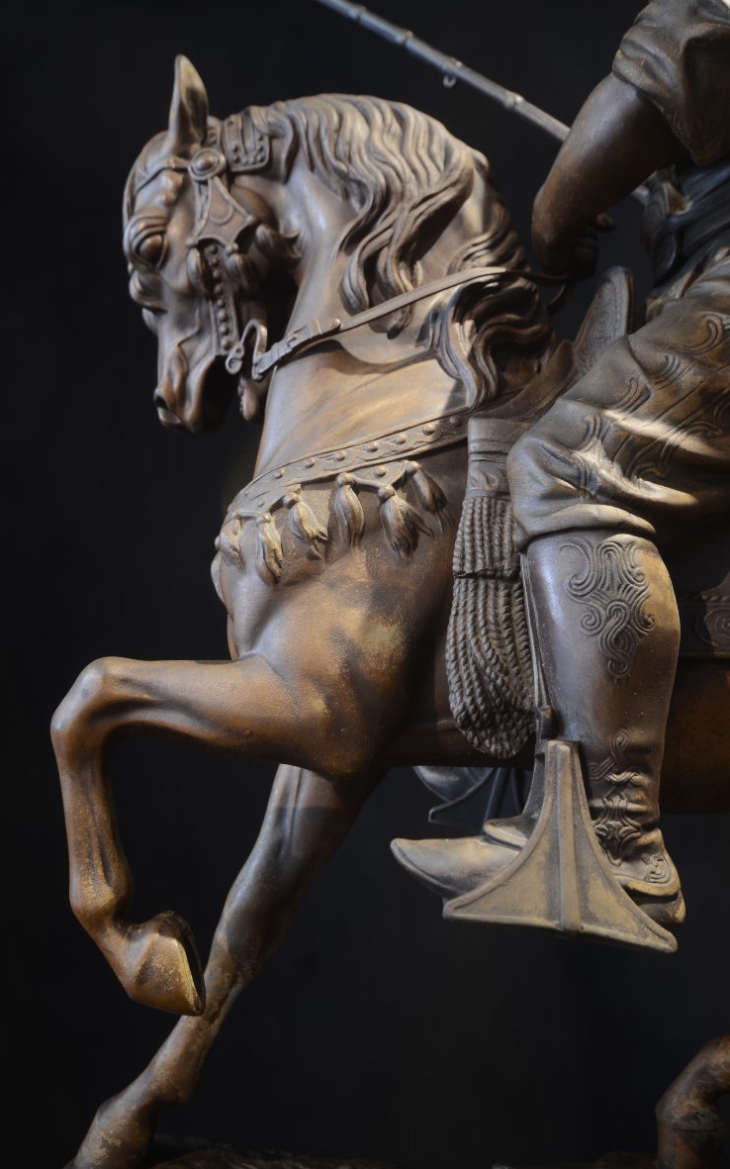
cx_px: 352
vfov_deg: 61.2
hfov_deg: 40.6
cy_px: 593
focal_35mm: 31
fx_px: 987
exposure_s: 1.6
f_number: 5.6
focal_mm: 20
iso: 100
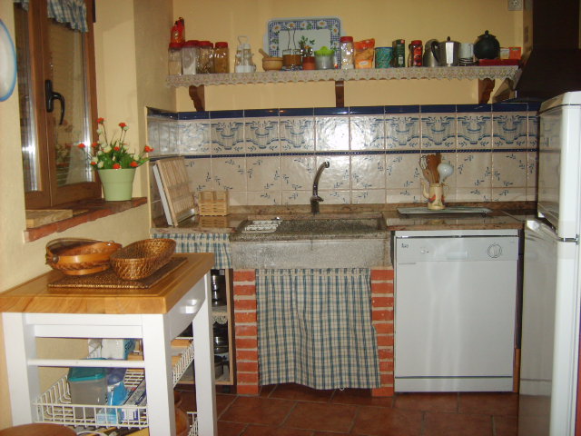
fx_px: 587
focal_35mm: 35
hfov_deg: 52.6
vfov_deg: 40.7
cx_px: 290
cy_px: 218
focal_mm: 5.8
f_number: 2.8
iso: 100
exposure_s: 1/45
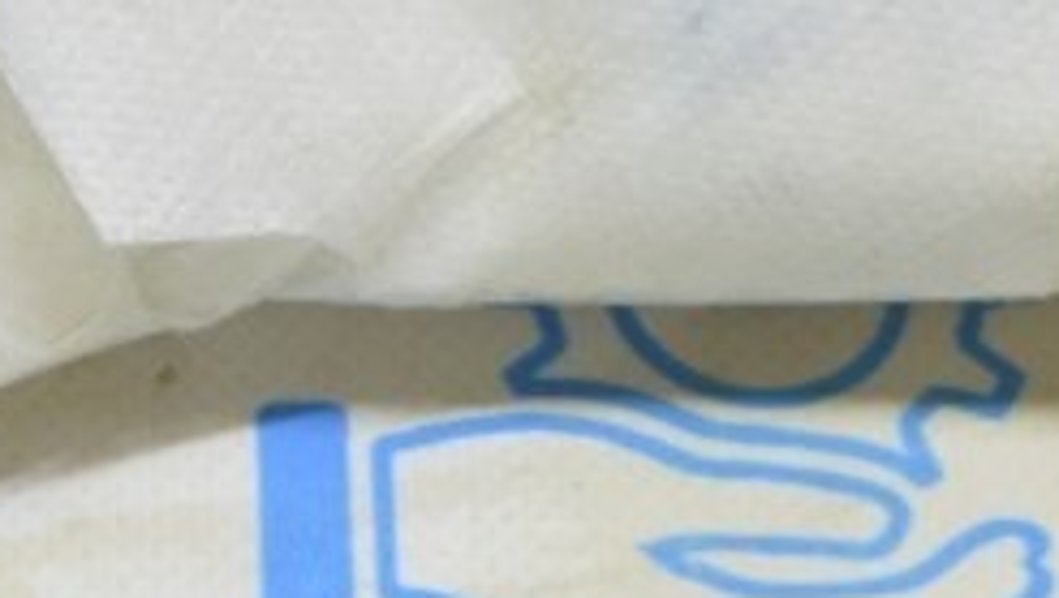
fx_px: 6241
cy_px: -428
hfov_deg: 9.7
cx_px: 220
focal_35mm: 222
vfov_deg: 5.4
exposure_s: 1/20
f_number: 5.6
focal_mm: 34
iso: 400
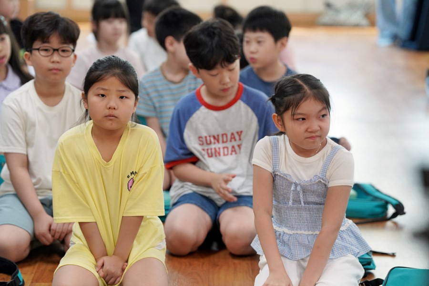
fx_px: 1823
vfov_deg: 9.0
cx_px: 214
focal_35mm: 153
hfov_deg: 13.4
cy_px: 143
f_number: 4
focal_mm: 153
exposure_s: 1/160
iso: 1600
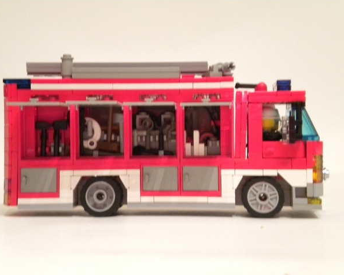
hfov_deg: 23.0
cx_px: 160
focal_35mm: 83
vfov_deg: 18.5
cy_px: 138
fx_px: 845
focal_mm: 14.3
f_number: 5.1
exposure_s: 1/3
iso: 605
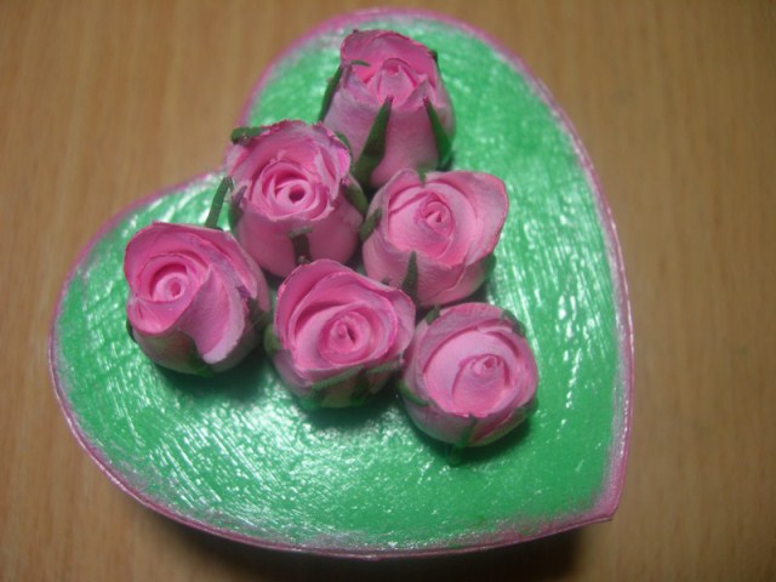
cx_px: 388
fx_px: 852
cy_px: 291
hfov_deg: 49.0
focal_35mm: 38
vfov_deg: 37.7
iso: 50
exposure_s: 1/32.4
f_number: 2.8
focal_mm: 7.8
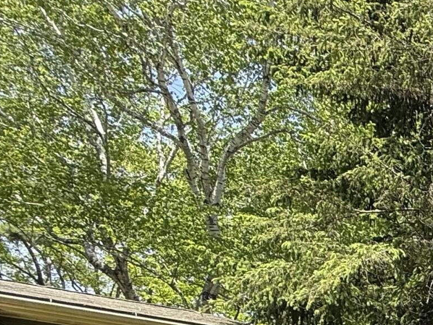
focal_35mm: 54
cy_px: 478
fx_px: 675
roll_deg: +2.0
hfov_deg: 23.5
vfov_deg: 22.5
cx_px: 731
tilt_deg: +4.2
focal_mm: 2.22
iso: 50
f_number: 2.2
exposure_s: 1/494
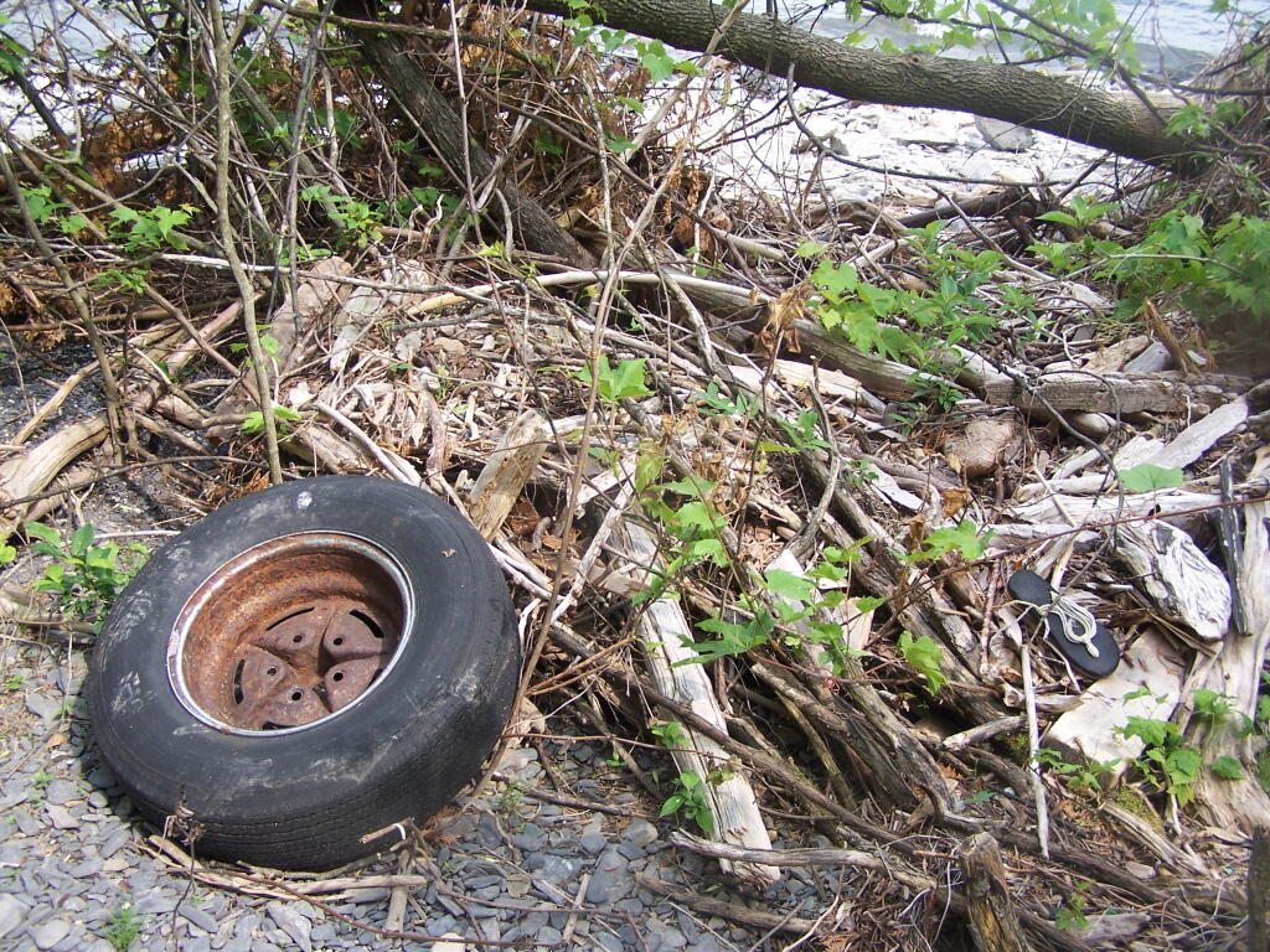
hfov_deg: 49.0
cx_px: 635
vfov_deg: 37.7
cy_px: 476
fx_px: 1394
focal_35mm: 38
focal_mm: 6.3
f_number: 2.8
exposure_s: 1/320
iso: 80
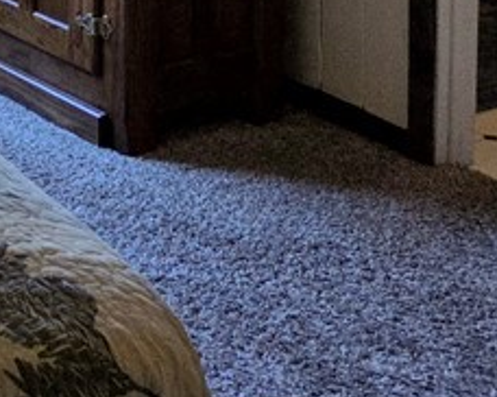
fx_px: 1484
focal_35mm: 101
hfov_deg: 15.3
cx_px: -497
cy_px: -380
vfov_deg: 13.3
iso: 250
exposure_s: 1/120
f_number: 1.8
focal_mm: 5.4
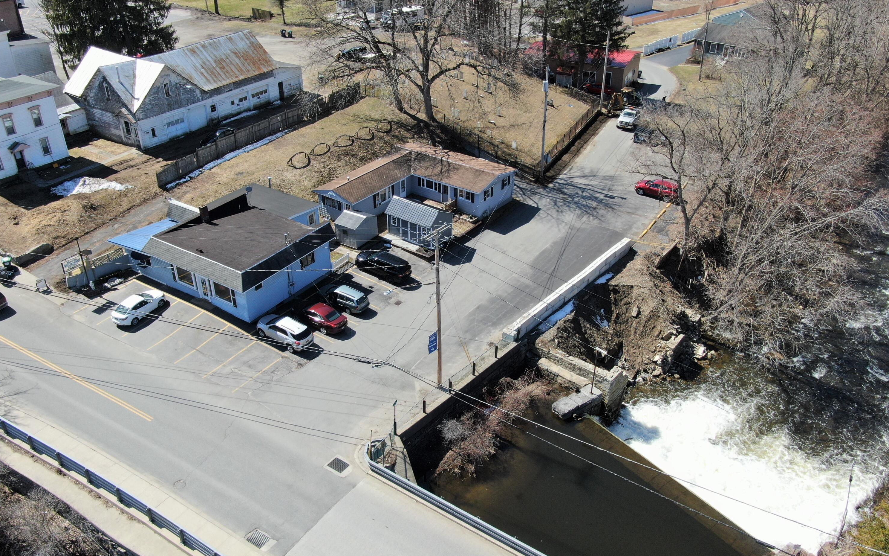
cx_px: 445
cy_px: 282
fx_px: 751
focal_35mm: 31
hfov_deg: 61.2
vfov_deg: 40.6
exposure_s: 1/800
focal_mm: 5.11
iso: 100
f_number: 3
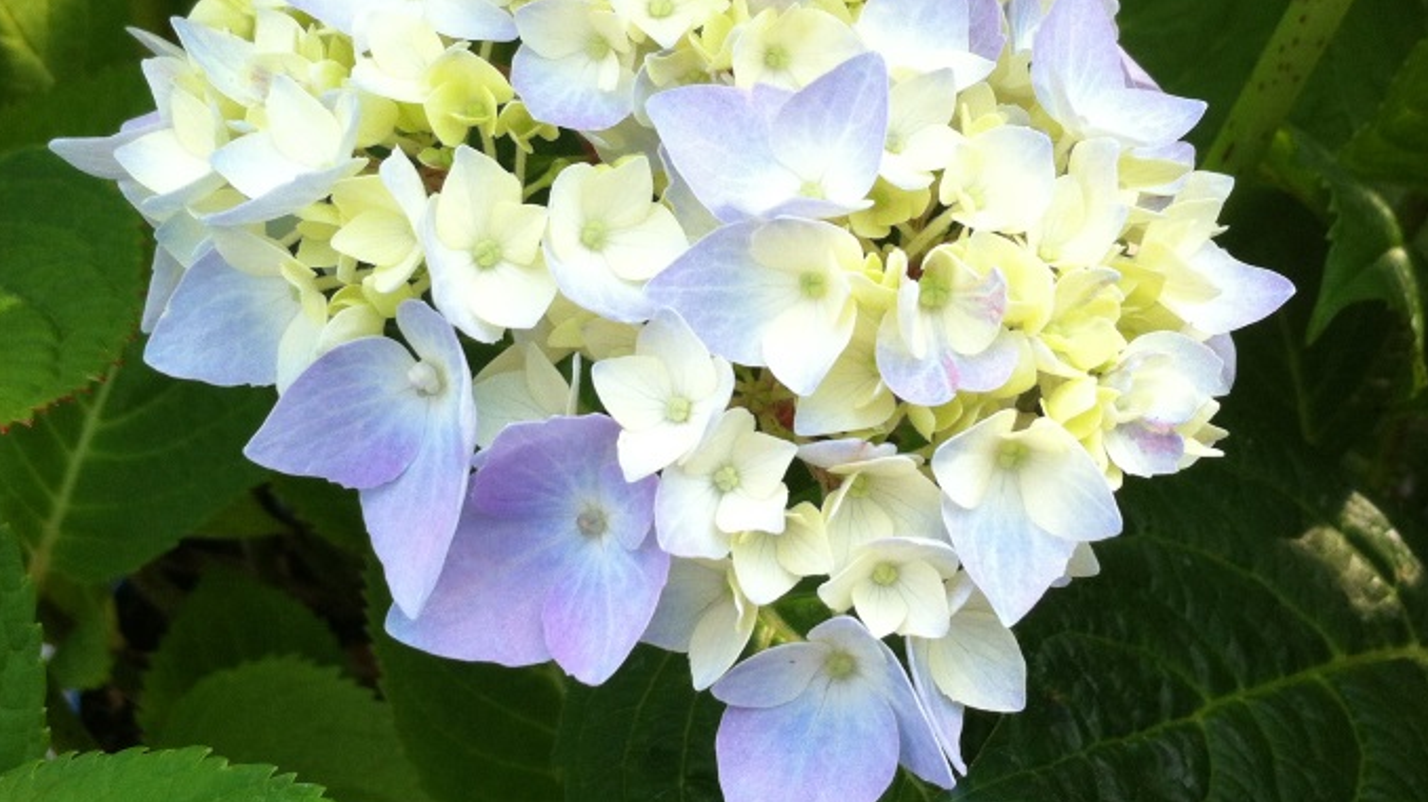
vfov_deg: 26.4
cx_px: 733
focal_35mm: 45
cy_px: 276
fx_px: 1704
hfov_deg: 45.5
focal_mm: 3.85
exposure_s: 1/120
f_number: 2.8
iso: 80
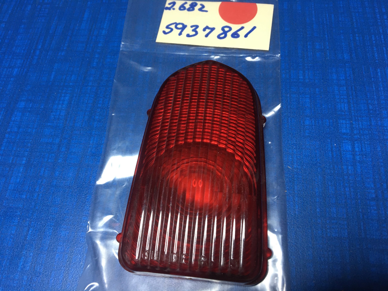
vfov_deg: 48.2
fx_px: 325
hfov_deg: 61.7
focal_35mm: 29
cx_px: 194
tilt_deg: -65.9
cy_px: 146
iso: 80
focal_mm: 4.15
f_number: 2.2
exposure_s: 1/30
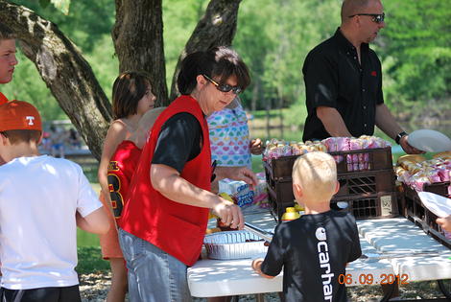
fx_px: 1619
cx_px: 226
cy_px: 151
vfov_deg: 10.7
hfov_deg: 15.9
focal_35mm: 129
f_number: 4.8
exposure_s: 1/320
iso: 200
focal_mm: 86
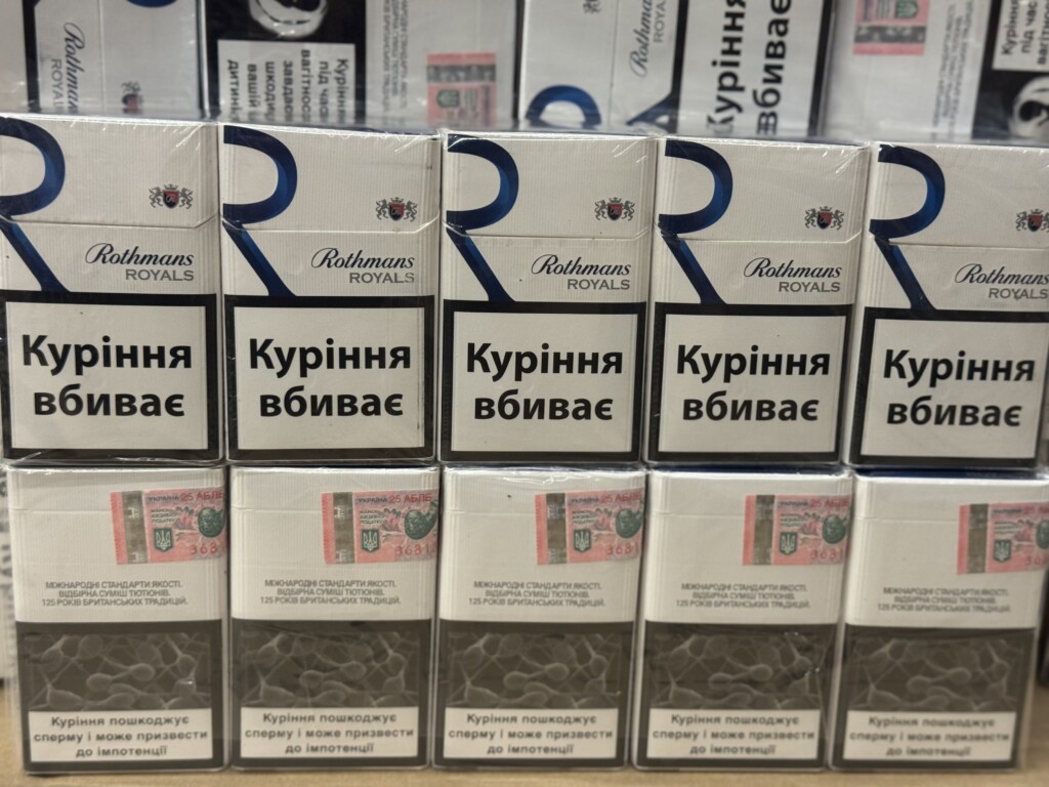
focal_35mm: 48
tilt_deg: -13.7
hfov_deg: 39.7
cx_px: 524
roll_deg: +0.1
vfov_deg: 30.3
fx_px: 1455
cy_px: 394
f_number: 1.78
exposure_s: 1/46
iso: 250
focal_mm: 6.76
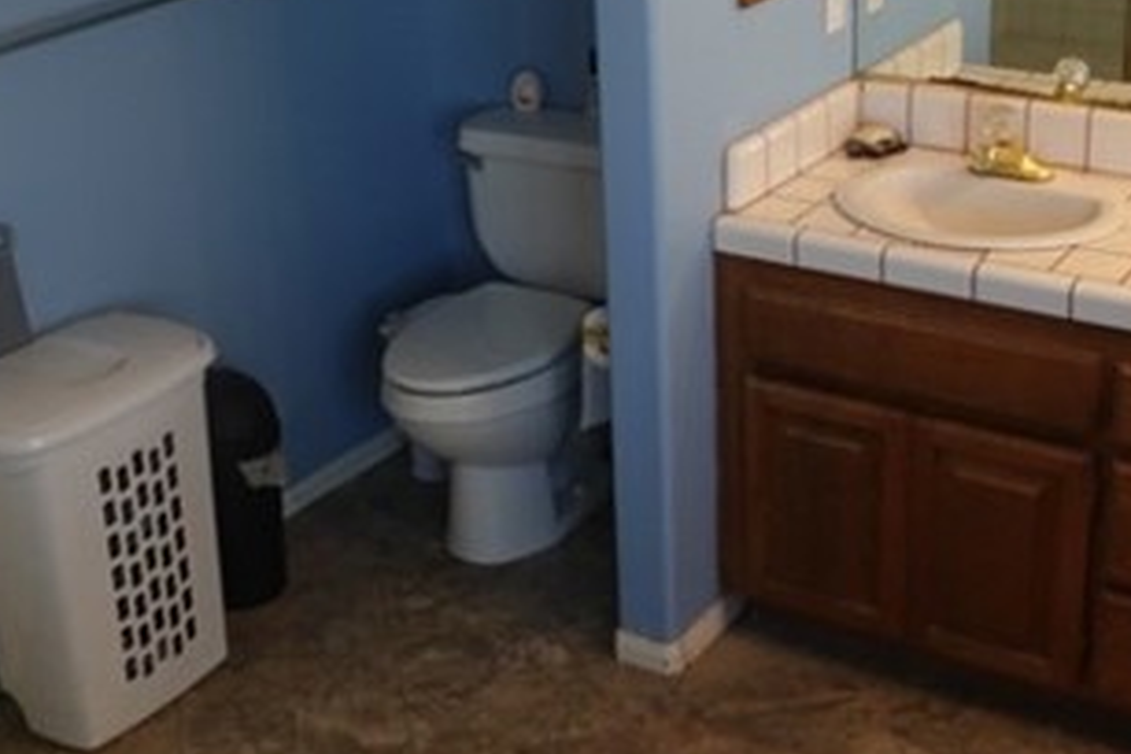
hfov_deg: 30.0
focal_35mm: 67
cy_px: 322
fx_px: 2105
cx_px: 492
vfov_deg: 20.3
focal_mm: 7.6
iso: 125
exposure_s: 1/80
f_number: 2
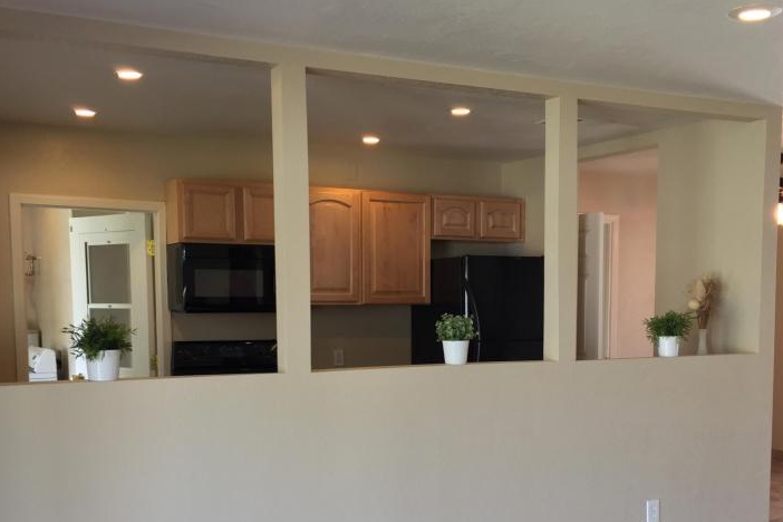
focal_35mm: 44
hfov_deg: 44.4
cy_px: 392
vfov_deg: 30.0
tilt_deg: -5.4
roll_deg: -0.1
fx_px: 957
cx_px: 443
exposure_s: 1/30
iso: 40
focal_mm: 4.15
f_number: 2.2
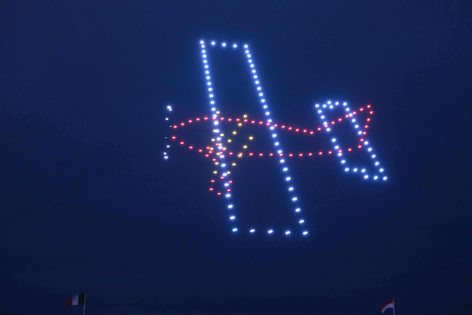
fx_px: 564
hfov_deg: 45.4
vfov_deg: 31.2
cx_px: 236
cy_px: 158
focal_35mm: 43
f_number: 9
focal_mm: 28.9
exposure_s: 1/2.1
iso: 12800
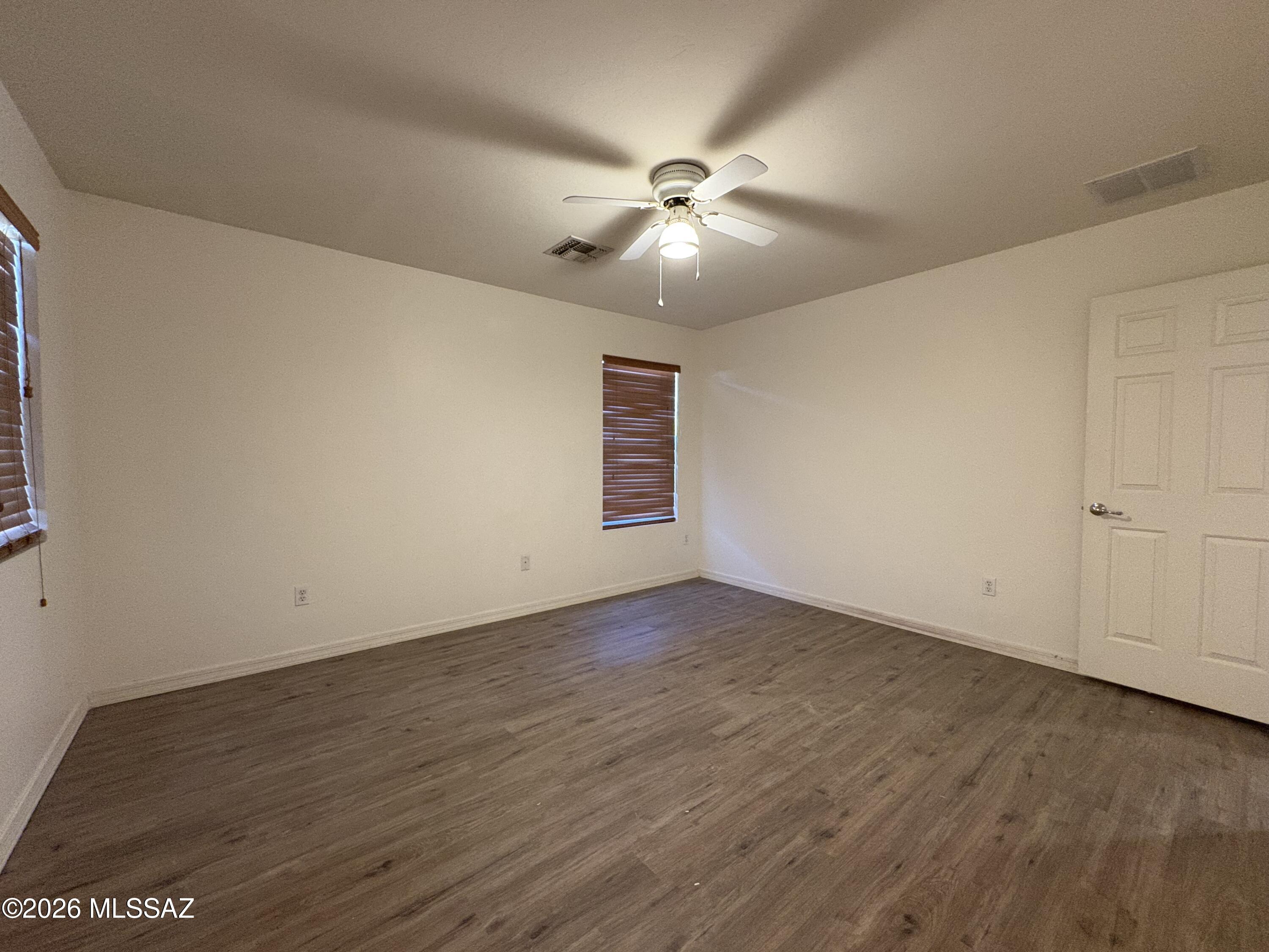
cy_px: 476
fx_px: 513
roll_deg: +0.5
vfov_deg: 85.7
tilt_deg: -1.3
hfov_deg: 102.1
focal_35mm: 14
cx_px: 634
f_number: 2.2
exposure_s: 1/60
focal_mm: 2.22
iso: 500
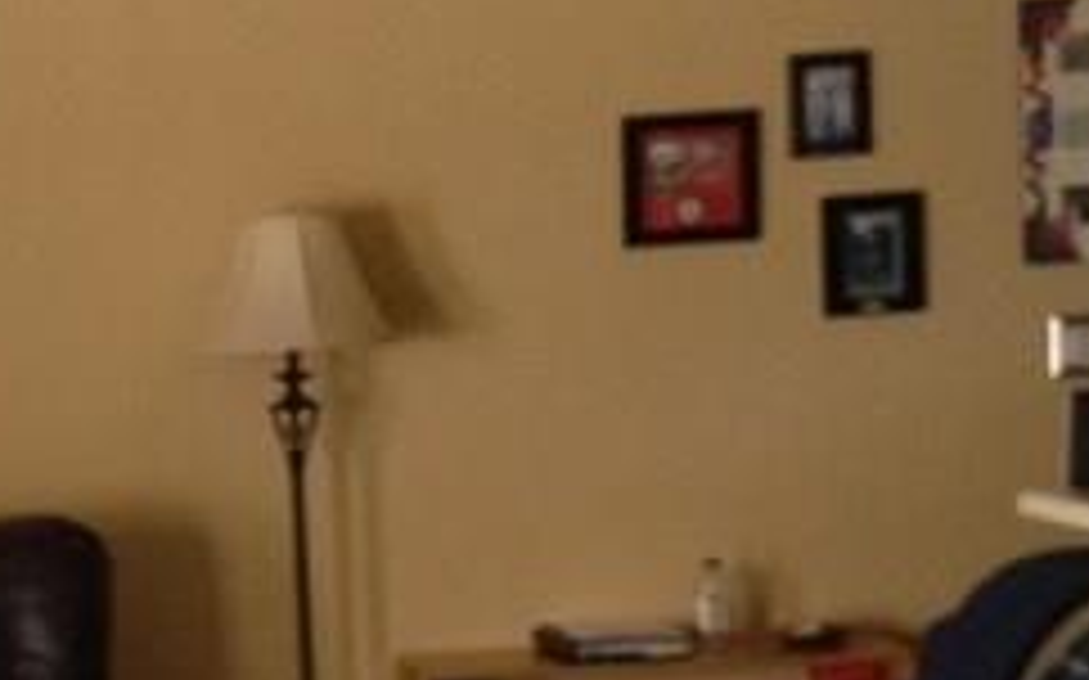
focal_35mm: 157
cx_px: -495
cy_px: 703
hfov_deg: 12.7
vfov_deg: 8.3
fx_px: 4657
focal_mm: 4.28
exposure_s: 1/20
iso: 125
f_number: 2.4
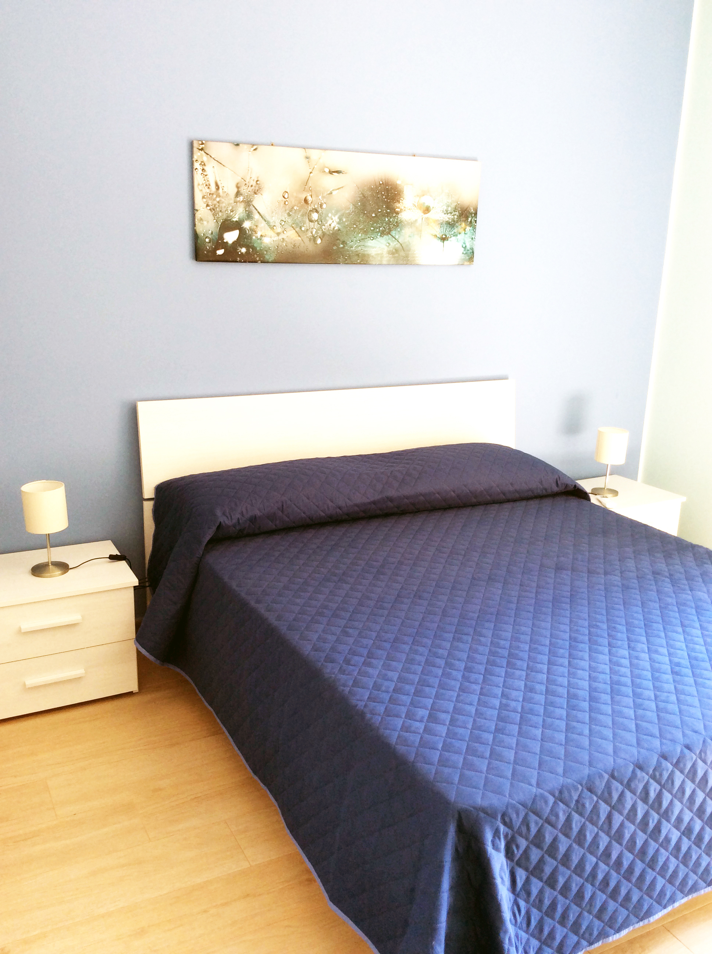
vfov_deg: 56.9
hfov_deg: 44.1
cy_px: 477
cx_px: 356
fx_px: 880
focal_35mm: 32
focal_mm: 3.3
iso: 32
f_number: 2.4
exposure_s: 1/25
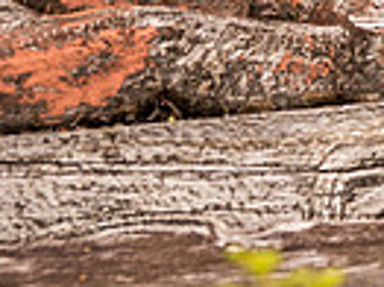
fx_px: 5752
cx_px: 624
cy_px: -160
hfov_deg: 3.8
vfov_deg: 2.9
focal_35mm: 519
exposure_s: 1/1500
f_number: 4.8
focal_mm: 122
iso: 200
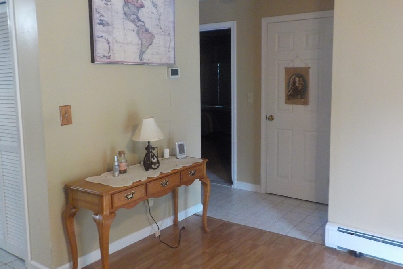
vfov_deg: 41.1
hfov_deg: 58.7
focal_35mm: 32
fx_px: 358
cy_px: 120
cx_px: 201
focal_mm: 4.1
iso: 400
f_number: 3.3
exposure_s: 1/15
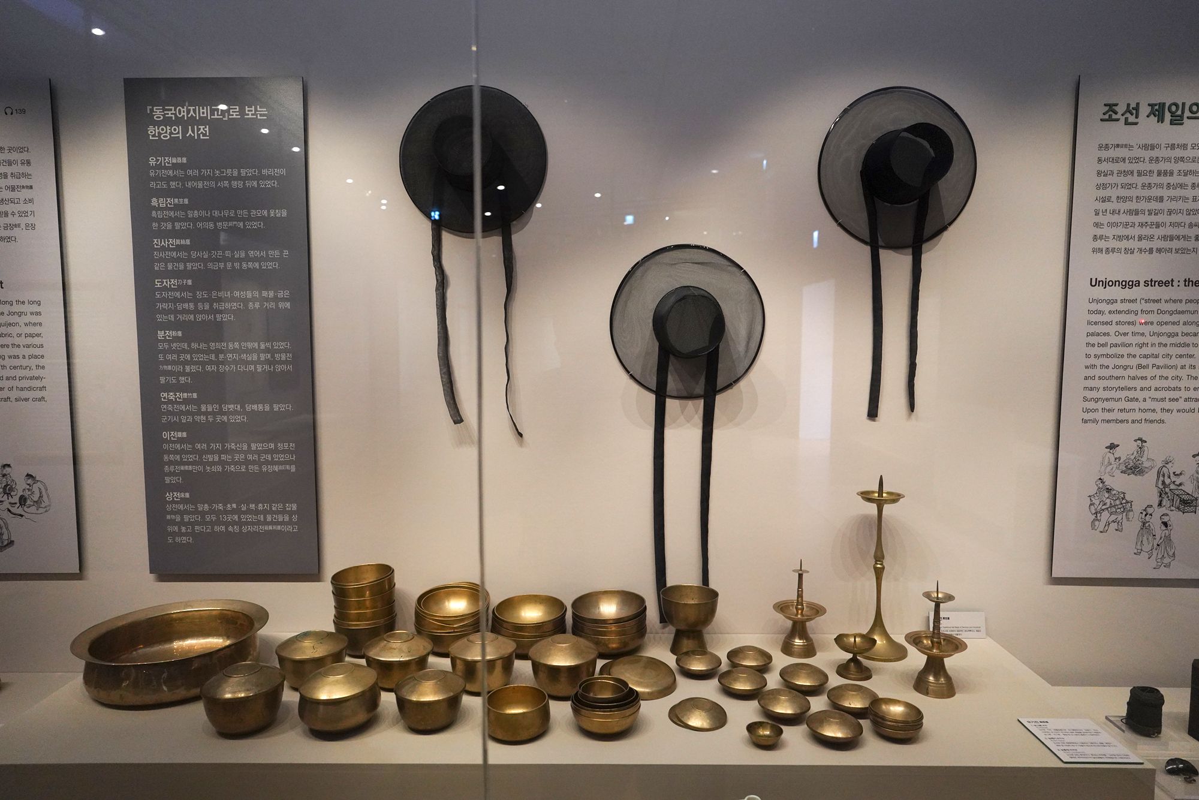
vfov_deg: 53.1
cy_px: 400
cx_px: 600
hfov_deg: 73.7
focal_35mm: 24
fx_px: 799
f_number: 3.5
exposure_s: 1/80
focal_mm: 24
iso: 3200
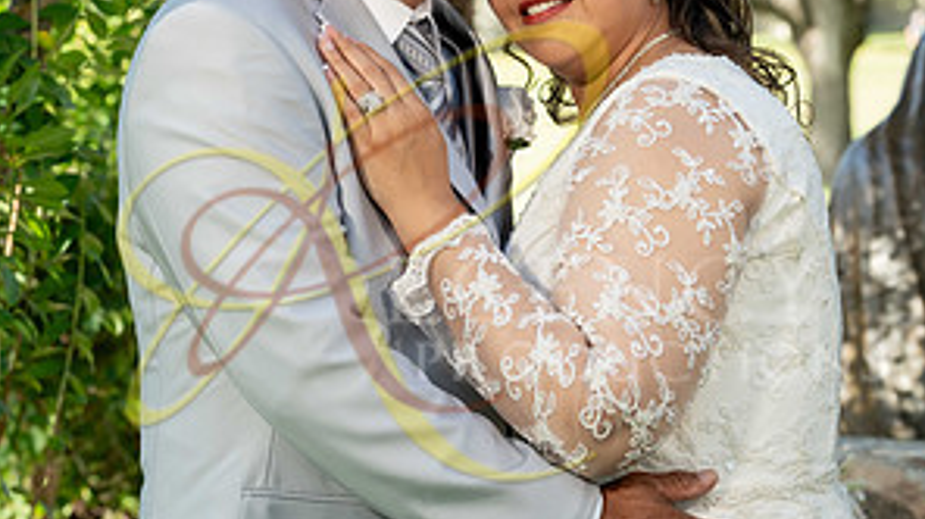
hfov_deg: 22.7
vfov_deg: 12.8
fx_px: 2304
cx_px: 466
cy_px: 253
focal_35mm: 94
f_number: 4.5
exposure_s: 1/500
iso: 500
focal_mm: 59
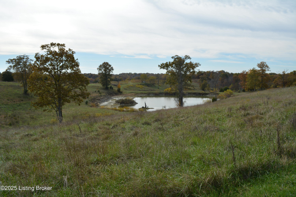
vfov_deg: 47.9
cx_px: 148
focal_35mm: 27
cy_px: 98
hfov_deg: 67.4
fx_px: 222
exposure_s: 1/250
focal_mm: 18
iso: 110
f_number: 8
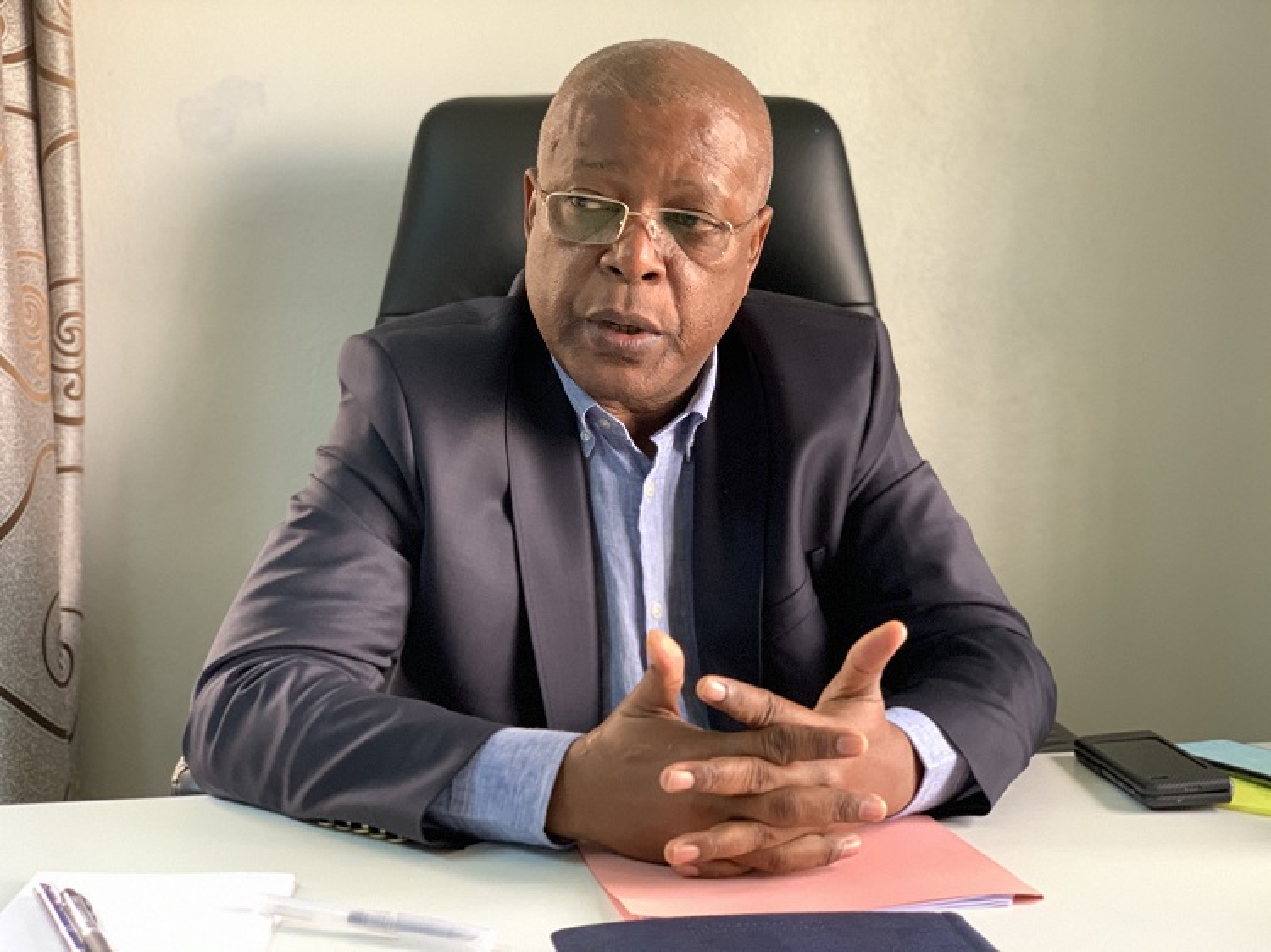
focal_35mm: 52
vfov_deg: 28.0
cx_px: 636
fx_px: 1909
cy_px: 476
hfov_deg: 36.8
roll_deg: -0.2
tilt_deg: -3.8
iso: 320
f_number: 2.4
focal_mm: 6
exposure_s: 1/33
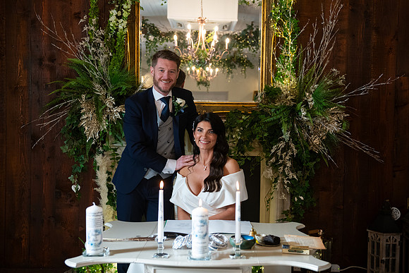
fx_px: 511
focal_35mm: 45
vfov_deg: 29.9
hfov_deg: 43.6
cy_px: 136
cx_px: 204
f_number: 3.5
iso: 1000
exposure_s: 1/160
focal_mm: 45
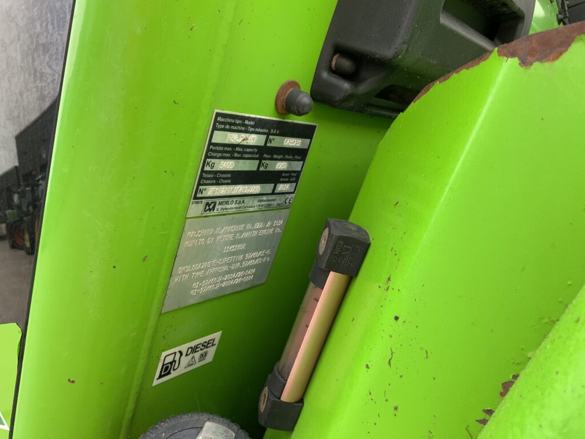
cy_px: 220
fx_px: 490
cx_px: 292
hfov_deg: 61.7
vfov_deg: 48.2
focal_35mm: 29
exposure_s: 1/122
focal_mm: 3
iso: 50
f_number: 1.8
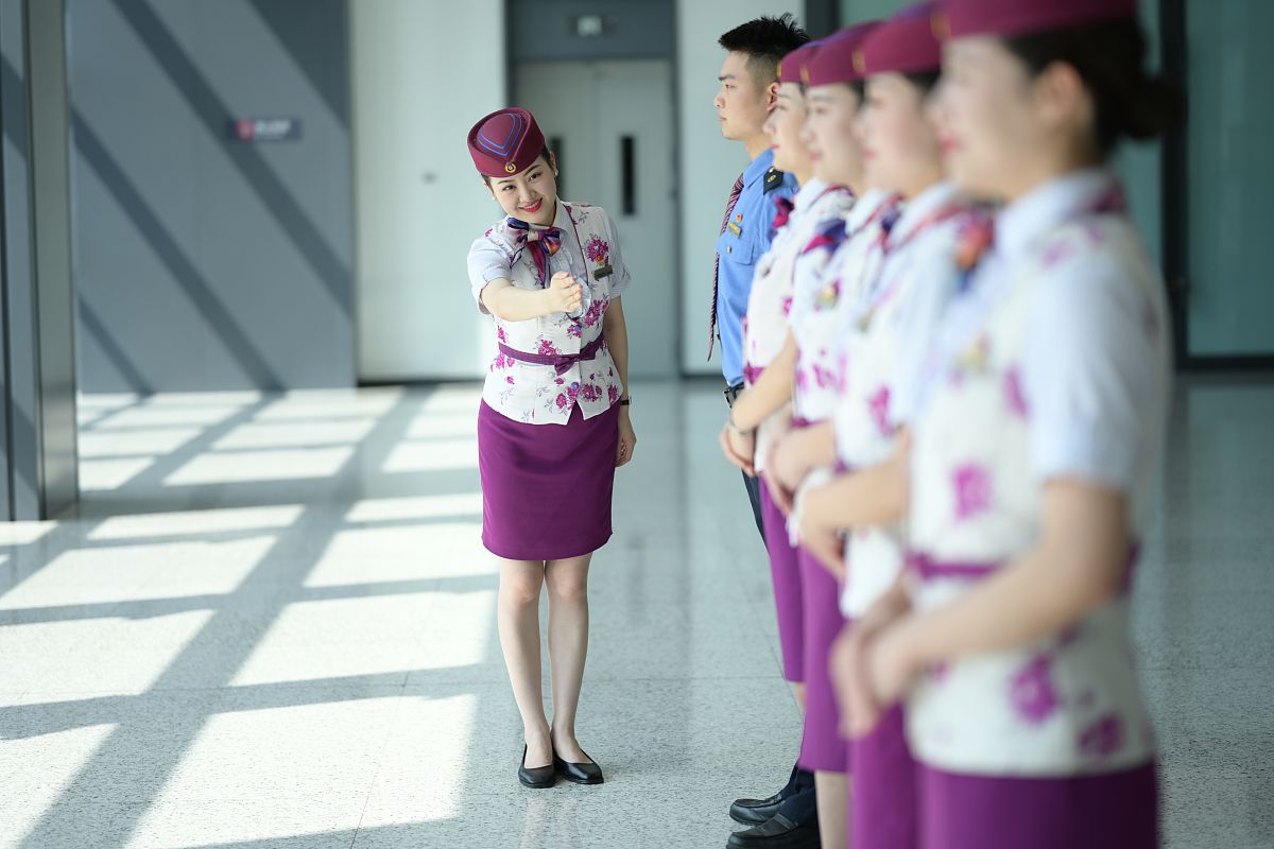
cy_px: 424
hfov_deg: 23.9
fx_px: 3008
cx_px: 637
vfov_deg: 16.1
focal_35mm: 85
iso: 64
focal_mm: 85
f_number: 1.8
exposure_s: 1/500
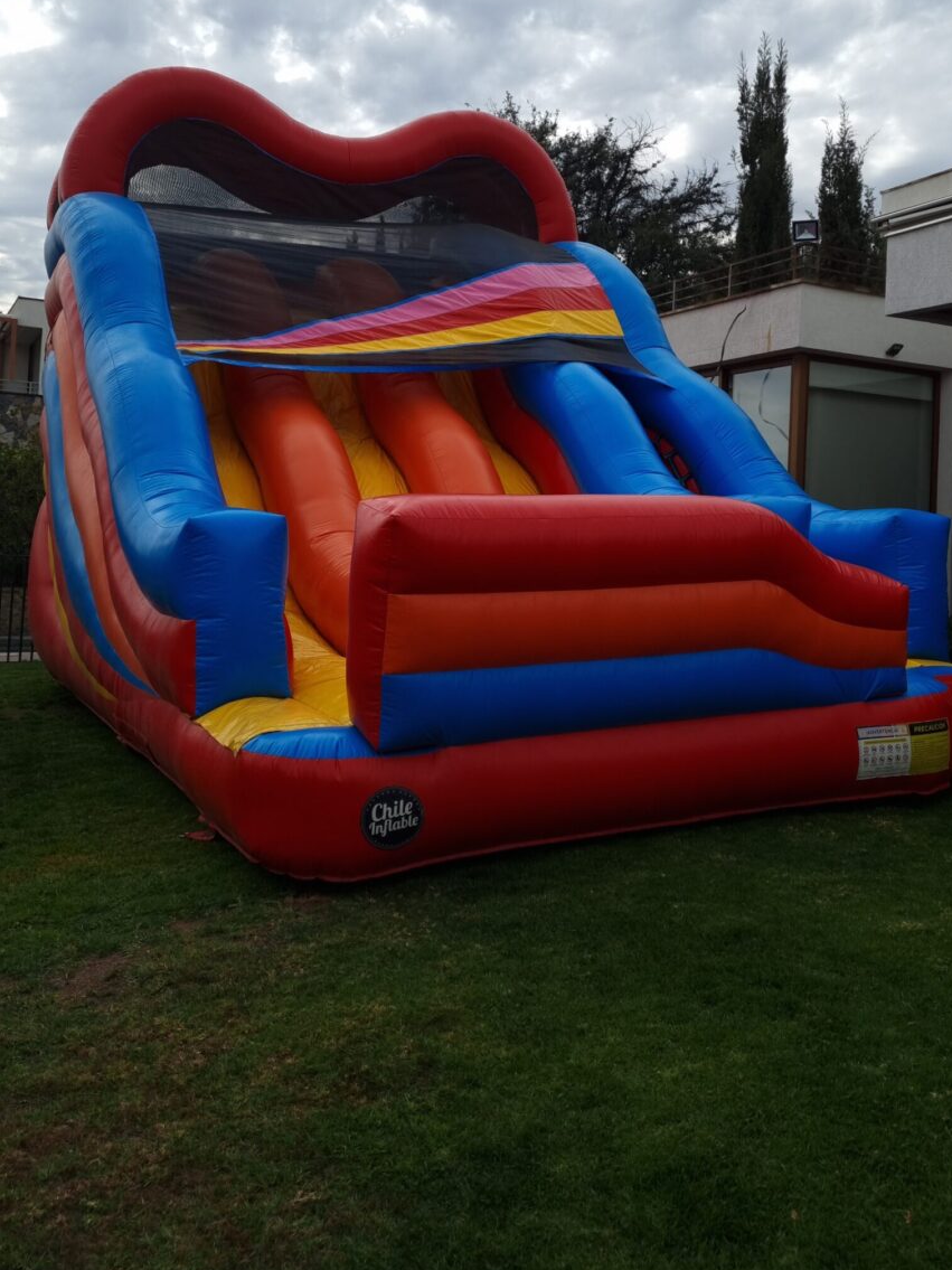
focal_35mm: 33
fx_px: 1210
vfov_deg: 54.8
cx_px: 513
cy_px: 492
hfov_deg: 42.9
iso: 50
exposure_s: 1/2137
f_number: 1.8
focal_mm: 5.4
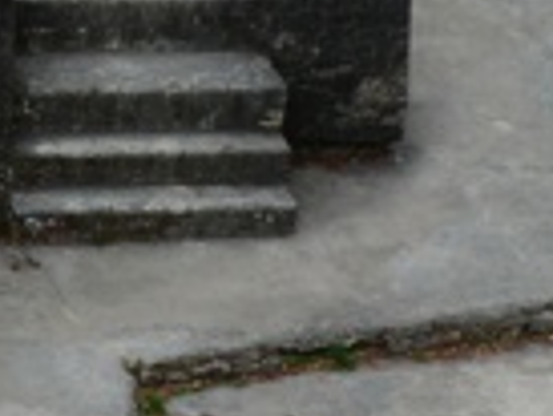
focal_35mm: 153
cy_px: 715
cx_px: -638
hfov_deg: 11.3
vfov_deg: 9.3
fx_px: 2446
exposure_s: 1/200
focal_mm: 7.4
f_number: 5.6
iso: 100
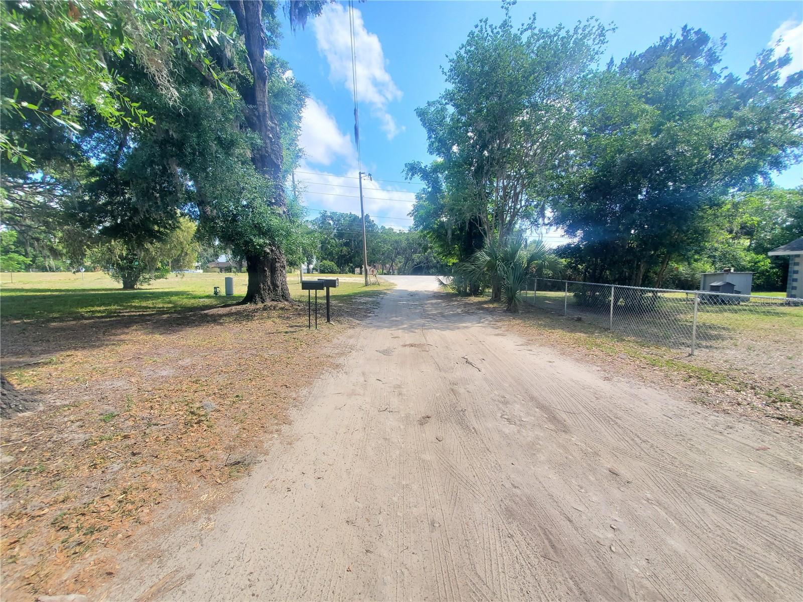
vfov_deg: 89.9
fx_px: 302
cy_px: 301
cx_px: 402
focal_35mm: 13
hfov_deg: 106.2
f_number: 2.2
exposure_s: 1/383
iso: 50
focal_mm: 1.8
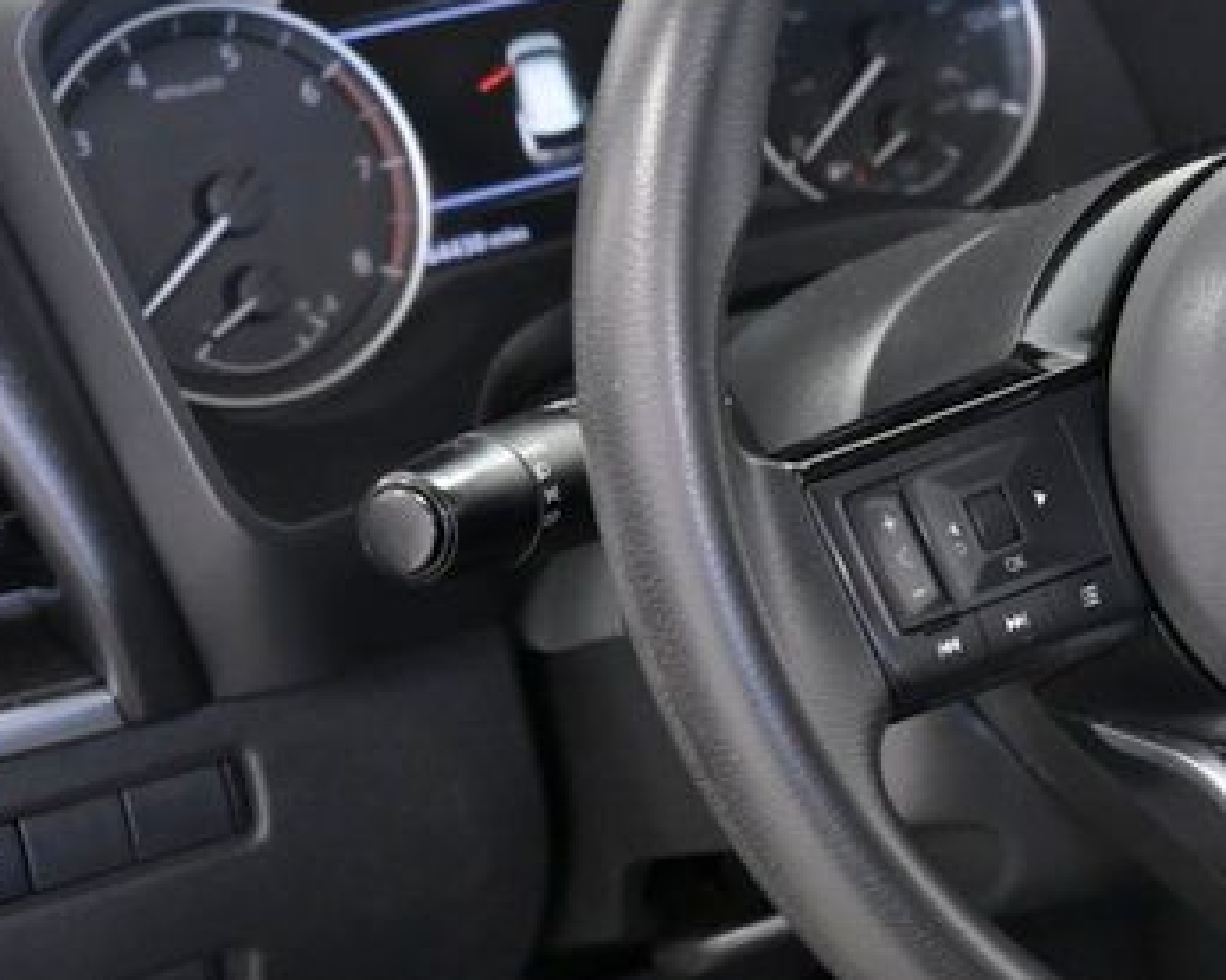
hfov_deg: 17.2
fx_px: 3846
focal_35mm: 106
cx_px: 1539
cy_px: 371
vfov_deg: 14.5
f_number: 4.5
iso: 2500
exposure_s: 1/125
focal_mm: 38
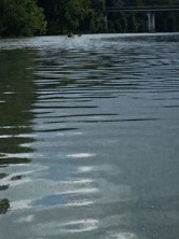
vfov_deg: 18.9
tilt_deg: +14.4
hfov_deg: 16.4
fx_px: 622
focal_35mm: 90
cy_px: -129
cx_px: 110
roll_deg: +0.1
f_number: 1.8
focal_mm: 4.25
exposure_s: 1/8850
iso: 32
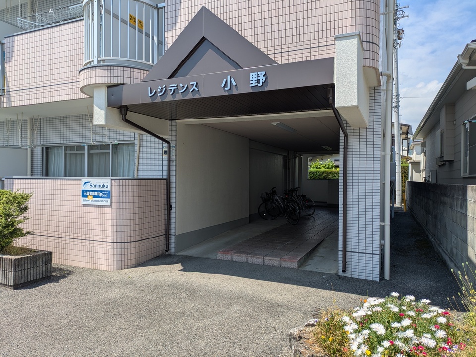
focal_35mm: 25
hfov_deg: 69.4
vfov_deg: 54.9
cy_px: 178
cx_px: 238
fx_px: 344
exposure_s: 1/1653
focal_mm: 5.43
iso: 46
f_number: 1.89
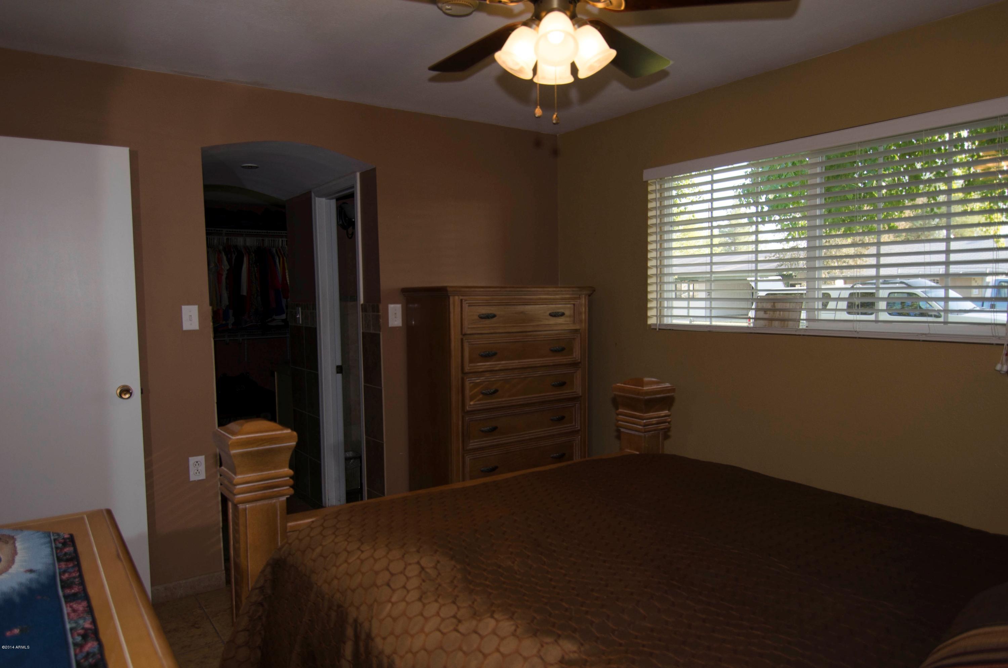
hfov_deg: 73.9
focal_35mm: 24
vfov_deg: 52.9
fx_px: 671
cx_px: 504
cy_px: 334
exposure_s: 1/125
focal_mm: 16
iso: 100
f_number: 3.2
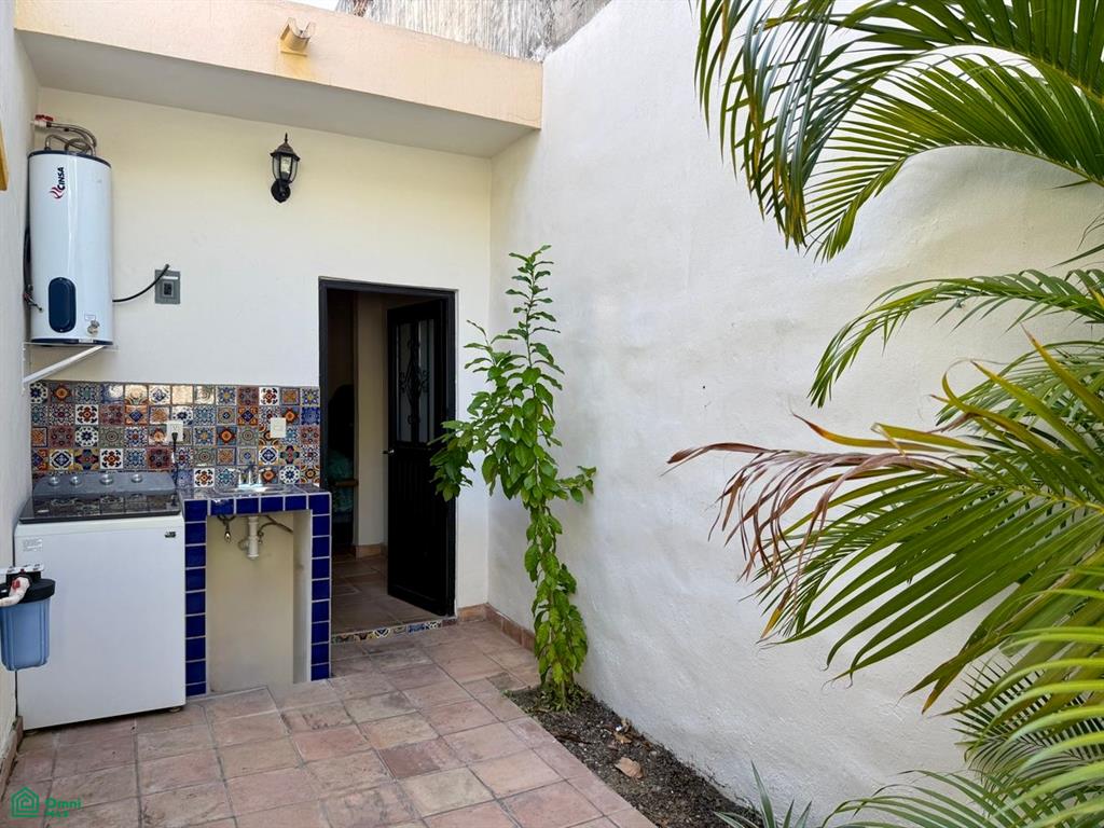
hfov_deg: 71.6
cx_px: 552
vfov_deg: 56.8
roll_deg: -0.5
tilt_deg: -0.1
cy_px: 414
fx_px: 765
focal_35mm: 24
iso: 80
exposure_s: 1/435
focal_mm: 6.76
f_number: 1.78
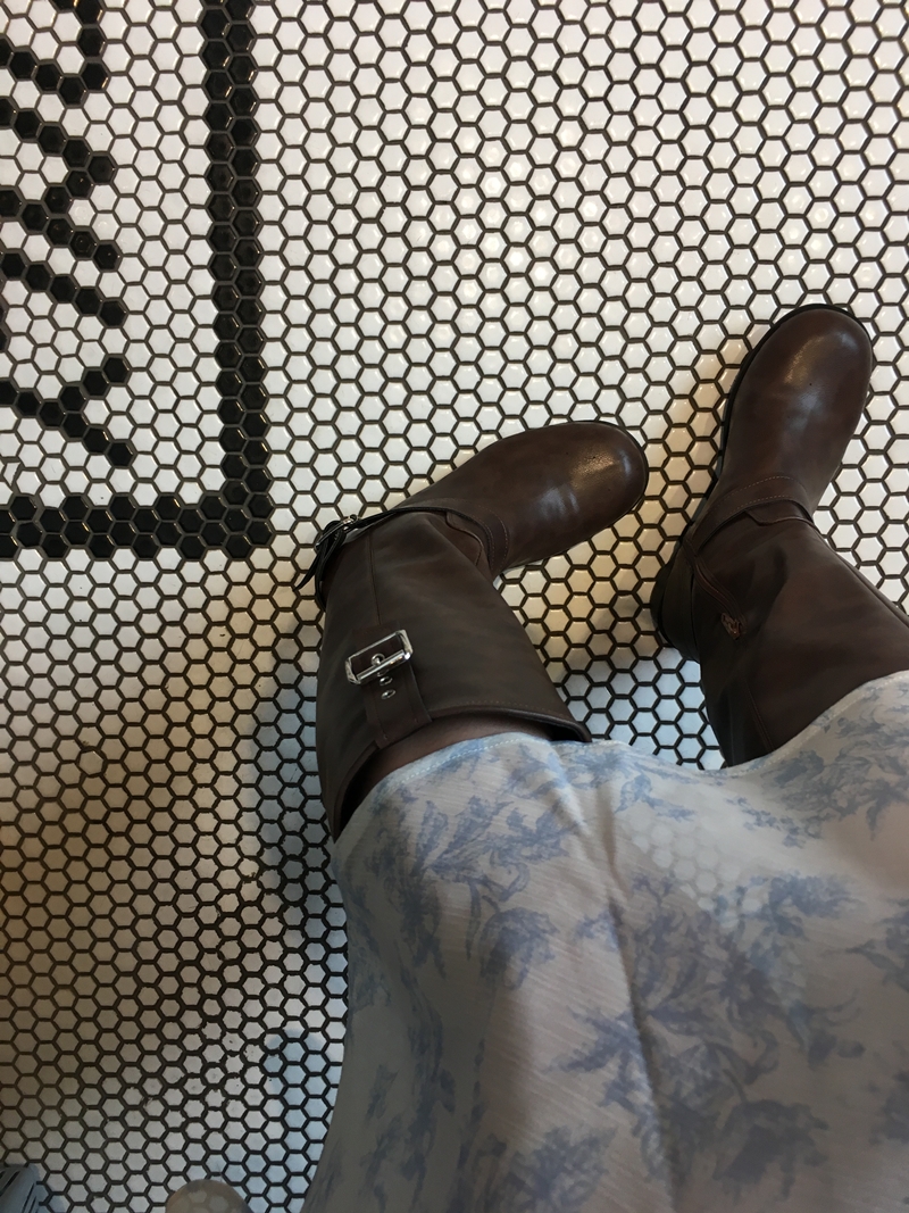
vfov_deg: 61.7
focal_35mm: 29
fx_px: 1016
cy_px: 606
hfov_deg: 48.2
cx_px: 454
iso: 25
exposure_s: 1/30
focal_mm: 4.15
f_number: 2.2
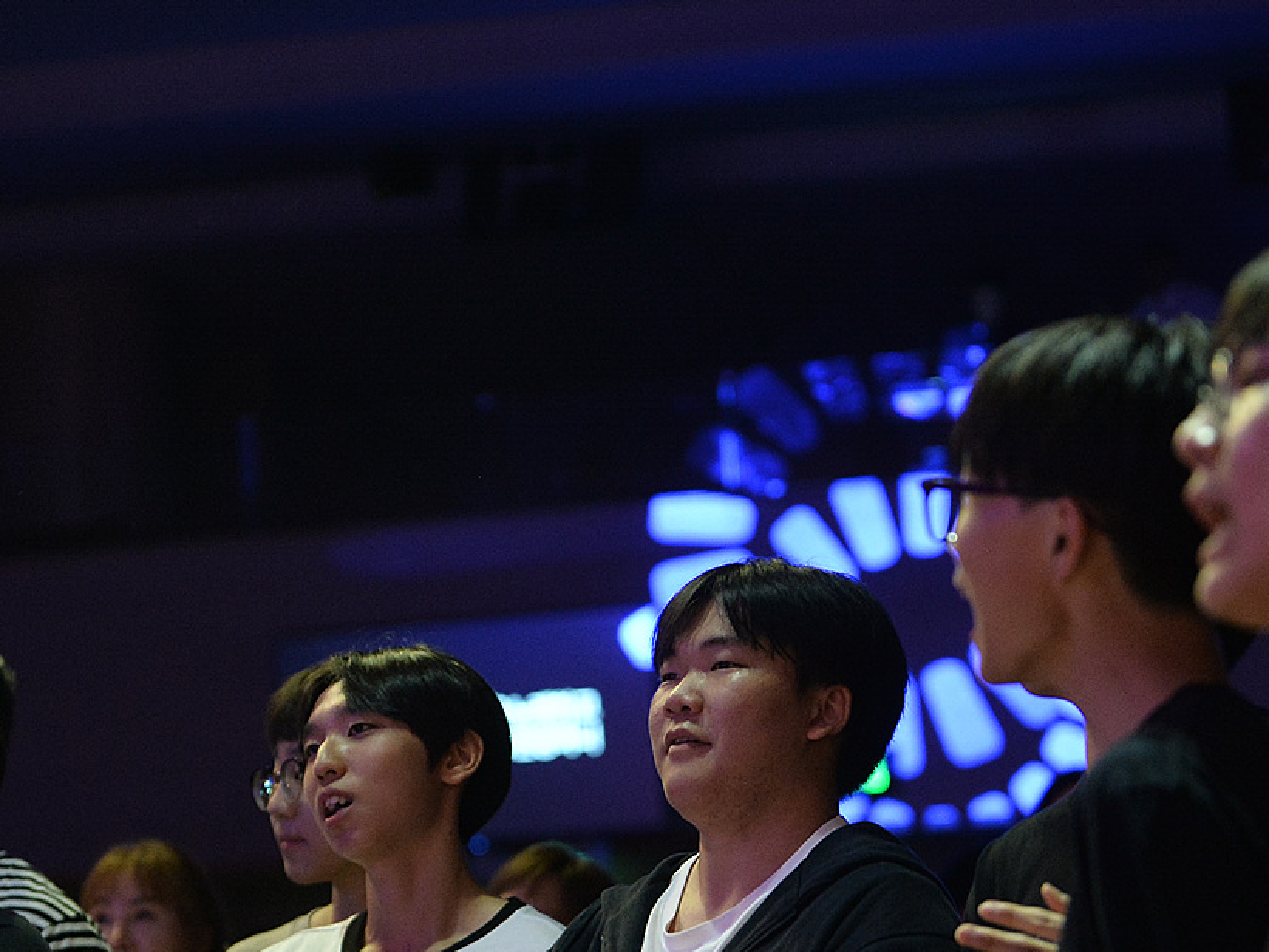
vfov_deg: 11.1
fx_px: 4876
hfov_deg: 14.8
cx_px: 587
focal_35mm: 133
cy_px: 712
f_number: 2.8
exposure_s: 1/200
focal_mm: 70
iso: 2500
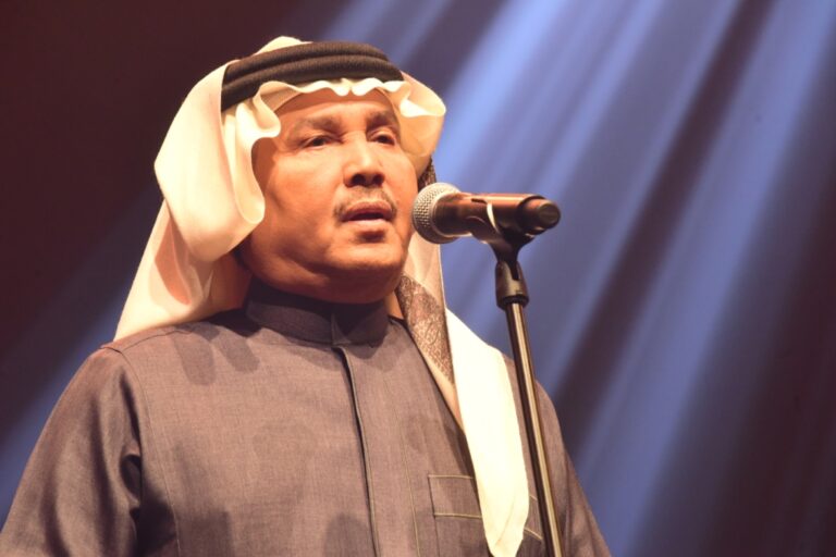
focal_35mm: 300
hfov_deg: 6.9
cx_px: 418
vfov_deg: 4.6
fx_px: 6966
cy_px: 278
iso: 4000
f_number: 10
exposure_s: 1/100
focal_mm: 300
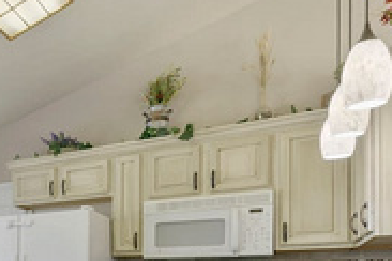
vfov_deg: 28.8
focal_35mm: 42
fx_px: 457
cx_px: -66
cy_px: 290
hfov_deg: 36.8
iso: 64
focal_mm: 12
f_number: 8
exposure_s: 1/1.67
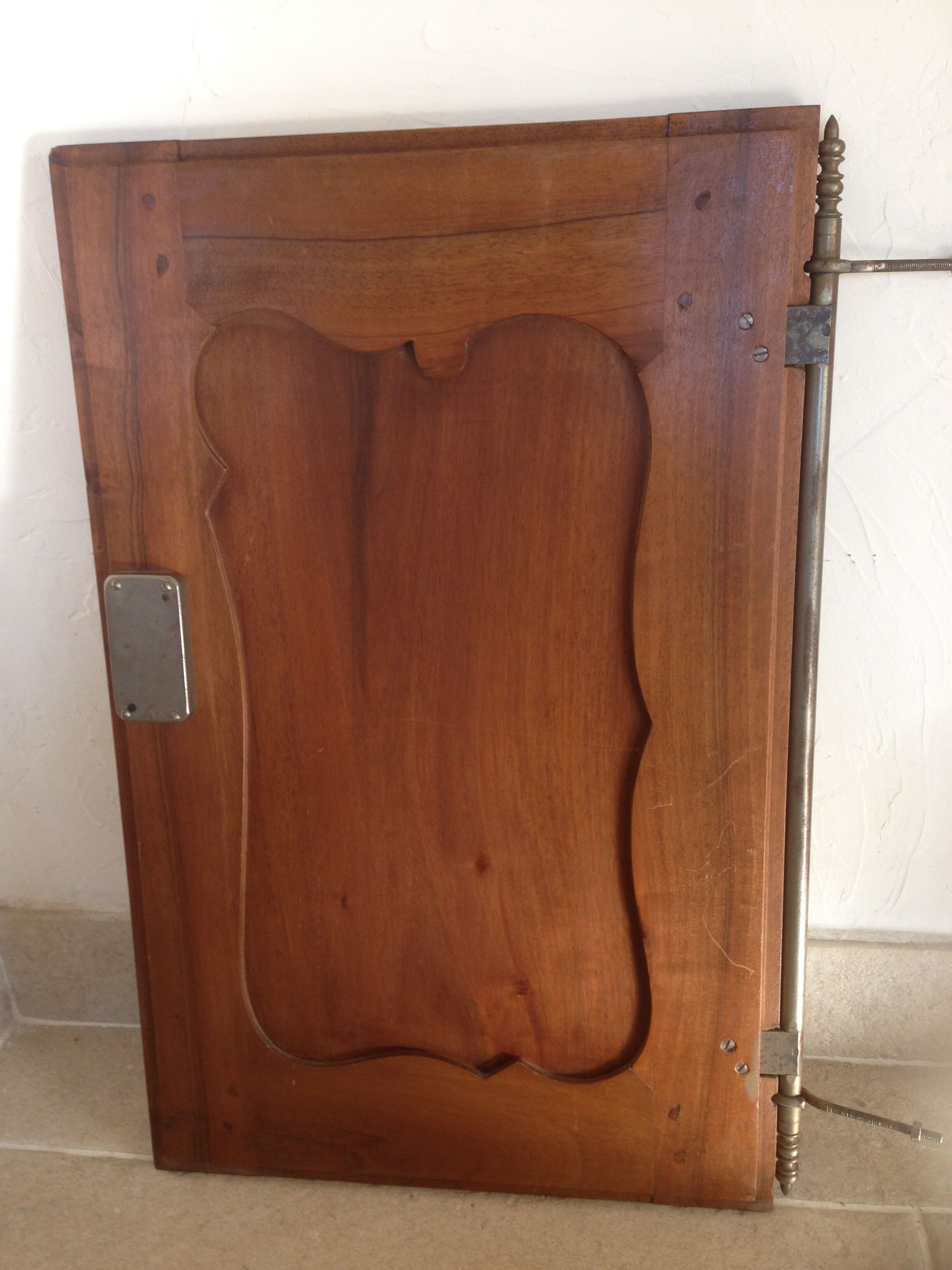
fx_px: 1210
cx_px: 476
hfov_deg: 42.9
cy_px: 635
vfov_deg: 55.4
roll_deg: +2.3
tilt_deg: -21.2
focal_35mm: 33
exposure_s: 1/20
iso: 80
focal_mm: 4.12
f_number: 2.4
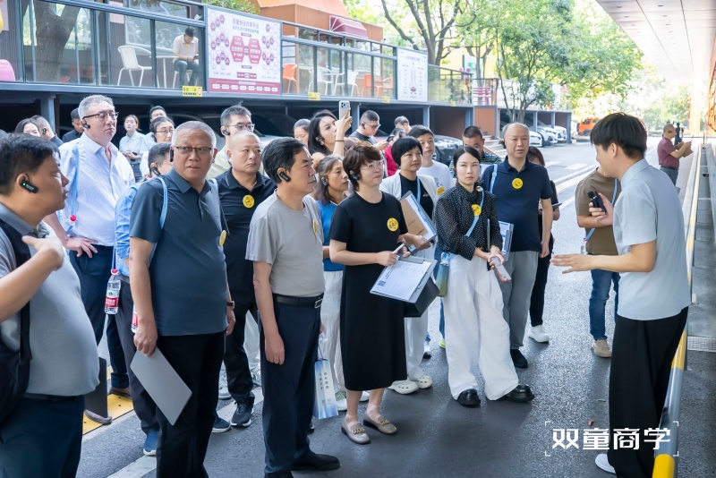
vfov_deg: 36.9
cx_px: 358
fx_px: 716
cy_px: 239
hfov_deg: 53.1
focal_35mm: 36
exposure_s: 1/125
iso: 640
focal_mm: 24
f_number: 2.8
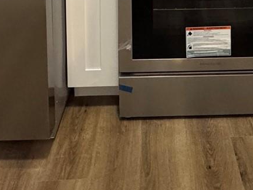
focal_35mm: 52
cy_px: -145
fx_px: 380
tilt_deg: -5.0
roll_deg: +0.0
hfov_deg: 36.4
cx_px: 172
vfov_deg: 20.5
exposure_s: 1/60
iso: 400
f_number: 2.2
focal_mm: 2.22
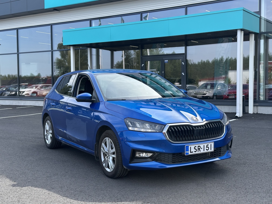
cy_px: 102
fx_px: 377
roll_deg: +1.6
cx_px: 136
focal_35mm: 48
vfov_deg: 30.3
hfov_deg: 39.7
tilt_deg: +0.9
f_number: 1.78
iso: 64
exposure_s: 1/1145
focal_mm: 6.86
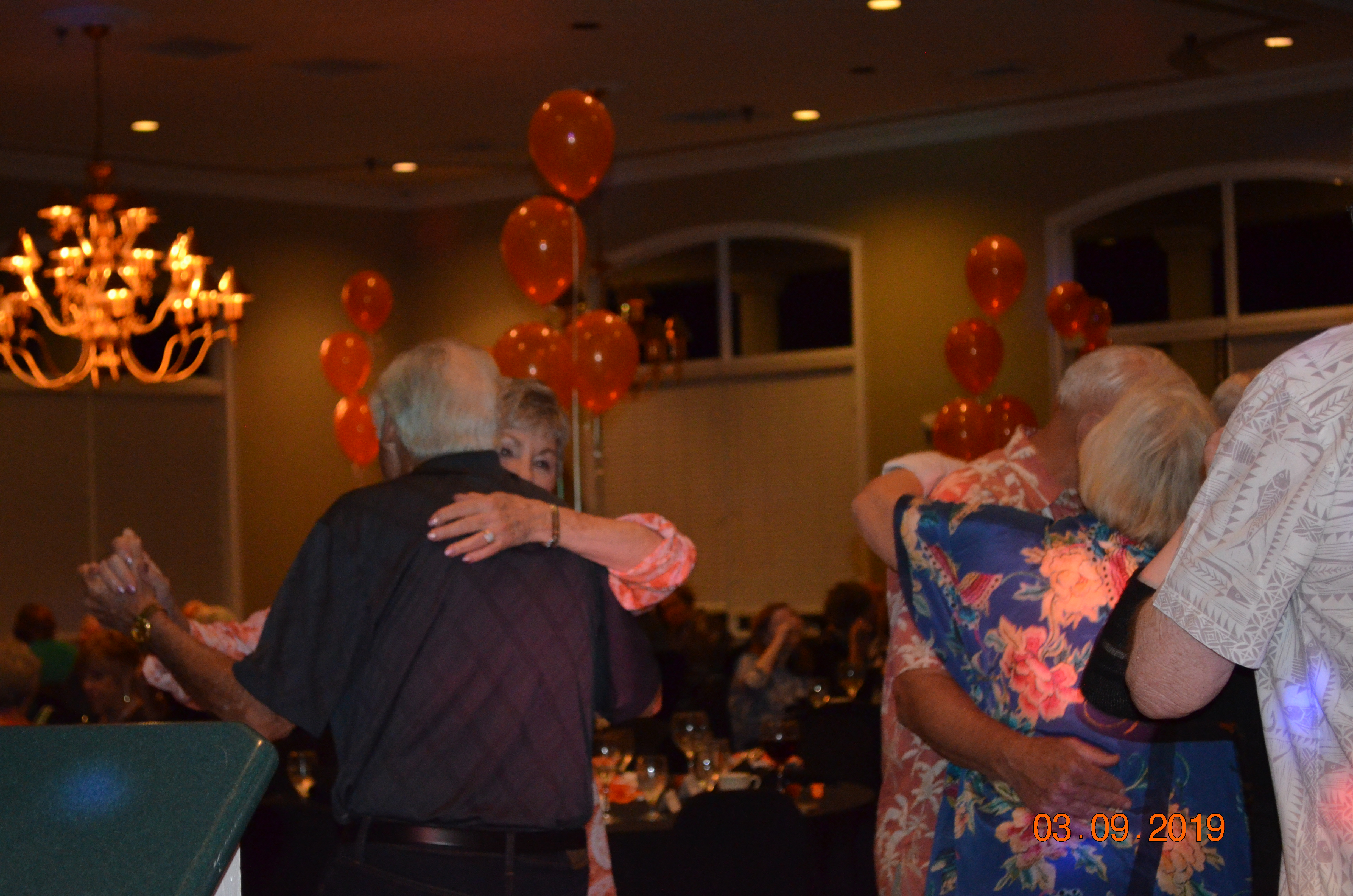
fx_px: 3094
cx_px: 676
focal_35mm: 82
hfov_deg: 24.7
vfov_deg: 16.5
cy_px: 448
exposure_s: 1/60
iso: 3200
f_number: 5.6
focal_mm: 55
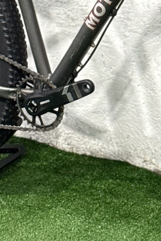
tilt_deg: -11.5
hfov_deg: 7.7
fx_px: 1188
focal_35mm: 177
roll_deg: +0.0
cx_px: 137
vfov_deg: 11.1
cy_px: -127
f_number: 1.78
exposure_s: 1/60
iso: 250
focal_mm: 6.76
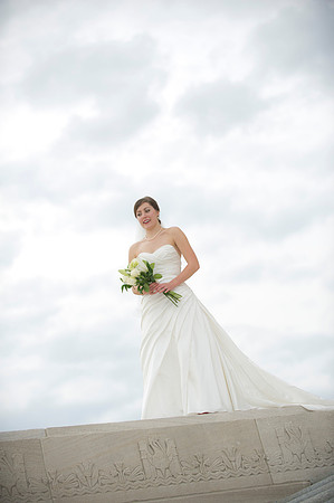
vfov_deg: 21.5
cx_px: 167
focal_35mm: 95
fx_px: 1325
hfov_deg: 14.4
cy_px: 252
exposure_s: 1/250
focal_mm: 95
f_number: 2.8
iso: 160
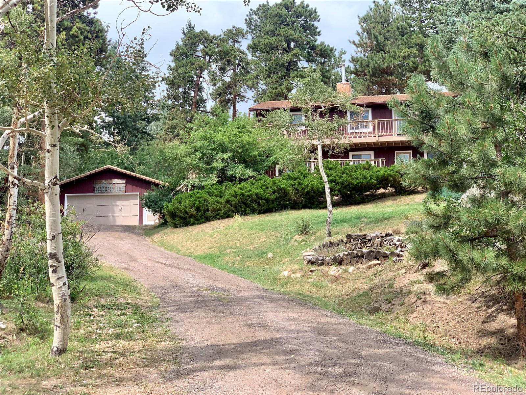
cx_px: 263
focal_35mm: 52
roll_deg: +0.2
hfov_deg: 36.8
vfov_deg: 28.0
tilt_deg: +9.3
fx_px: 790
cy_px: 198
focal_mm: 6
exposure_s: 1/247
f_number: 2.4
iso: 16
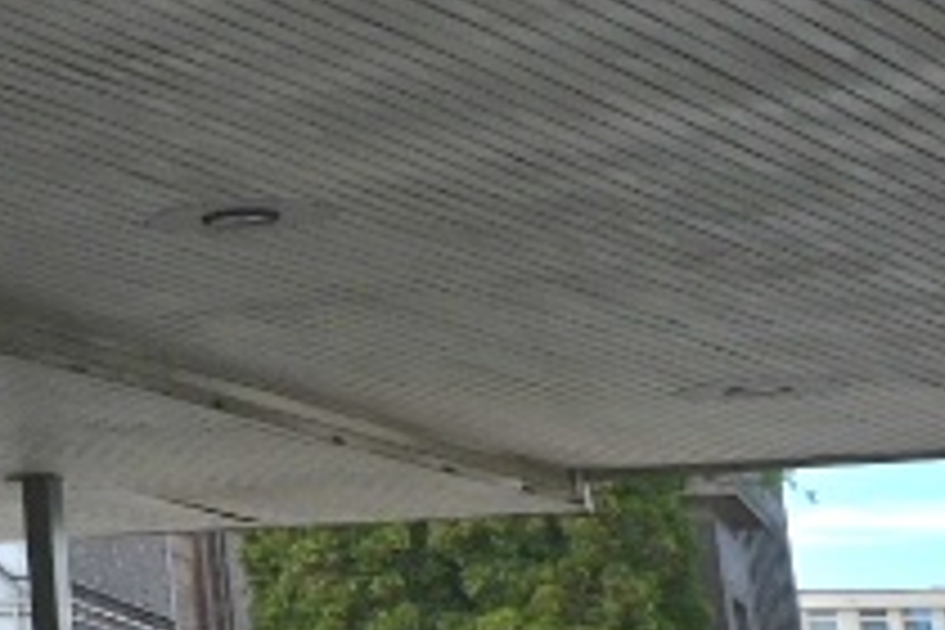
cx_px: -2034
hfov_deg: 10.8
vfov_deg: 12.7
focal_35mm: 108
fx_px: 2835
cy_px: 238
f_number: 9
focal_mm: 14
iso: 100
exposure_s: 1/161
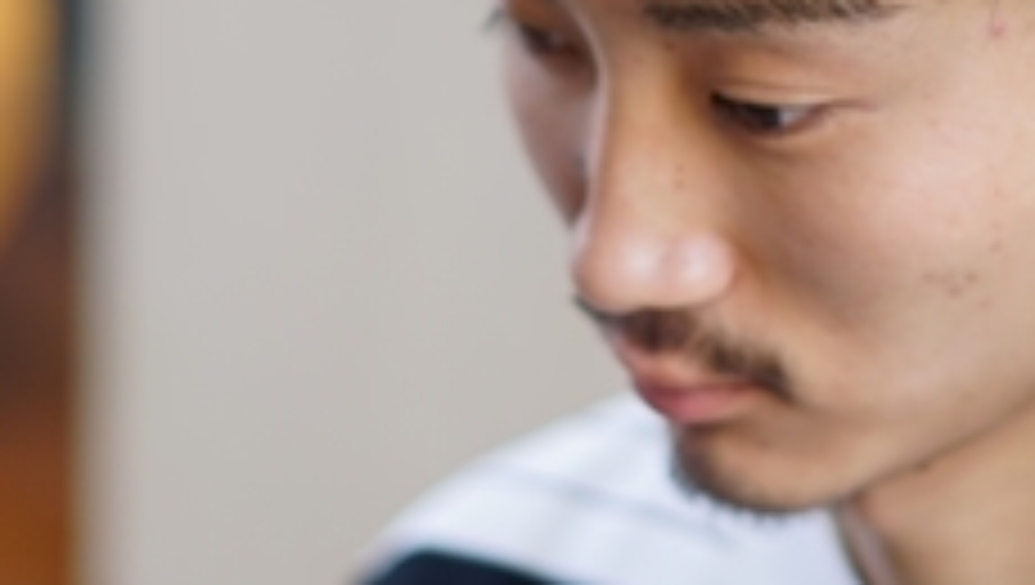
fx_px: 5495
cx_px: 788
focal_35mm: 200
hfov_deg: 10.7
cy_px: -263
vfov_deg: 6.0
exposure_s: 1/320
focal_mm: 55
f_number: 1.8
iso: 100
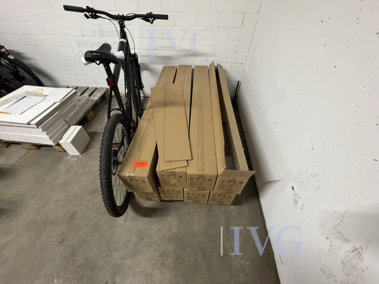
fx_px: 153
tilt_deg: -47.6
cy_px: 142
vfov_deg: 85.7
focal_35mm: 14
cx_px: 190
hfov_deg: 102.1
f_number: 2.2
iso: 320
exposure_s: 1/50
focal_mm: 2.22
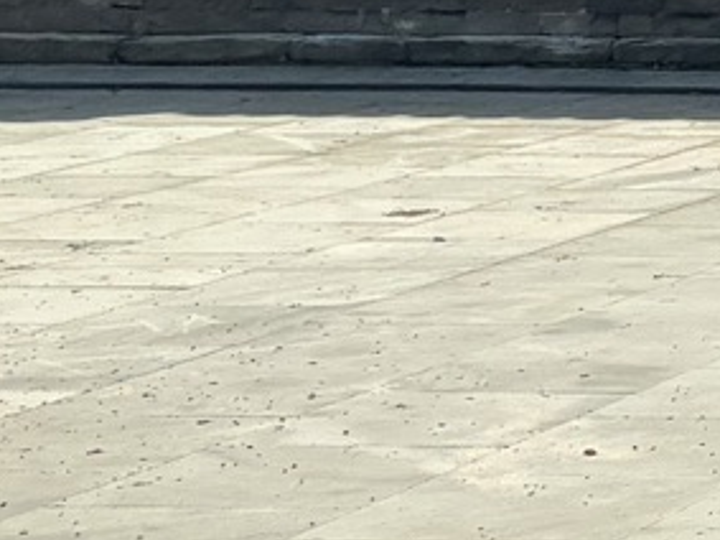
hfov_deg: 9.2
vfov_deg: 7.4
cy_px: -841
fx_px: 3826
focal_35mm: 184
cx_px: 1928
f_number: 1.6
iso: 50
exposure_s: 1/1328
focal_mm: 5.96
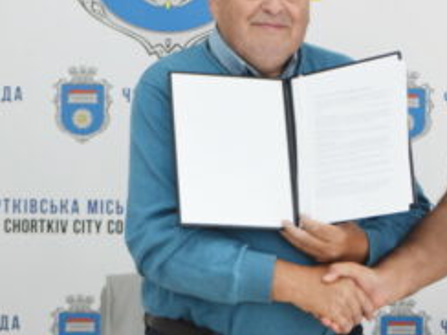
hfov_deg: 7.9
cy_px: 174
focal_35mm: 250
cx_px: 511
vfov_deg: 6.0
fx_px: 3222
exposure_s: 1/80
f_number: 4.5
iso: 400
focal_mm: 55
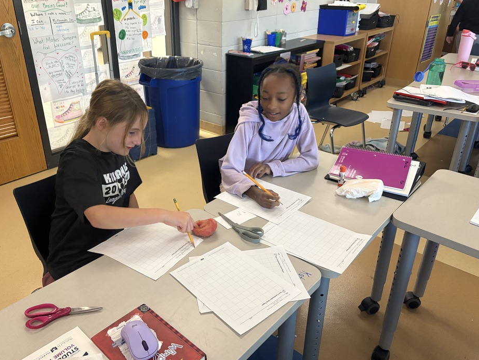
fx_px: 401
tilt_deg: -26.6
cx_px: 215
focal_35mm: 29
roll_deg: +0.5
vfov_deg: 48.2
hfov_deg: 61.5
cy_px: 171
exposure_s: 1/60
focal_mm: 5.96
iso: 400
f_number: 1.6
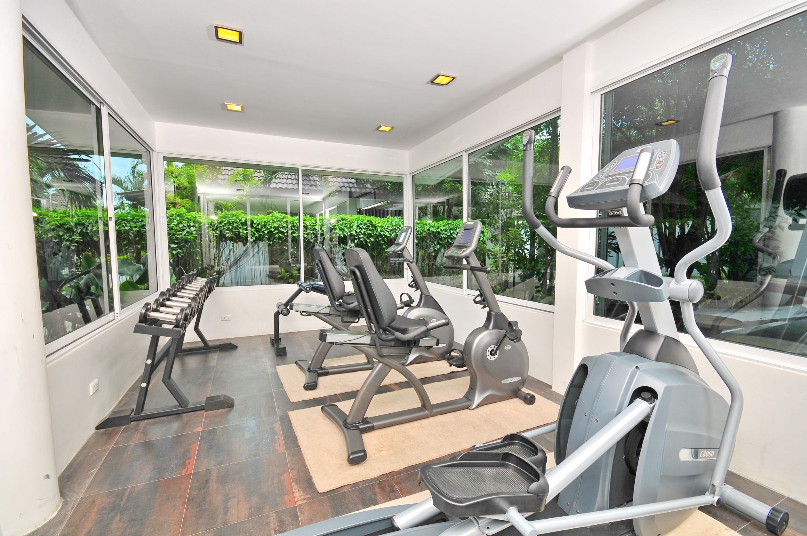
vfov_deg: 77.2
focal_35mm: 15
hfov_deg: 100.5
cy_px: 268
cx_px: 404
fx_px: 336
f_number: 8
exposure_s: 1/40
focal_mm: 10
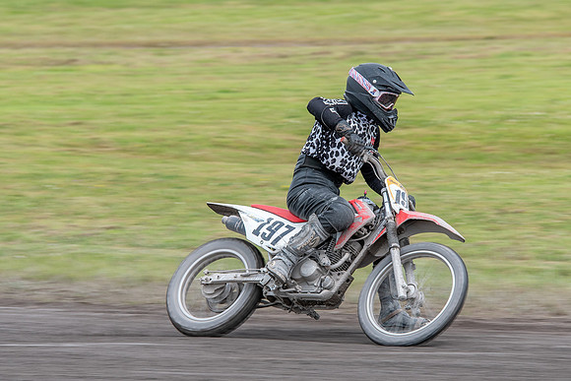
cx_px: 333
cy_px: 213
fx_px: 5655
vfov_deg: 3.9
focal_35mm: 356
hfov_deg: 5.8
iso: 200
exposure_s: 1/250
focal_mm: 200
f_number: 8
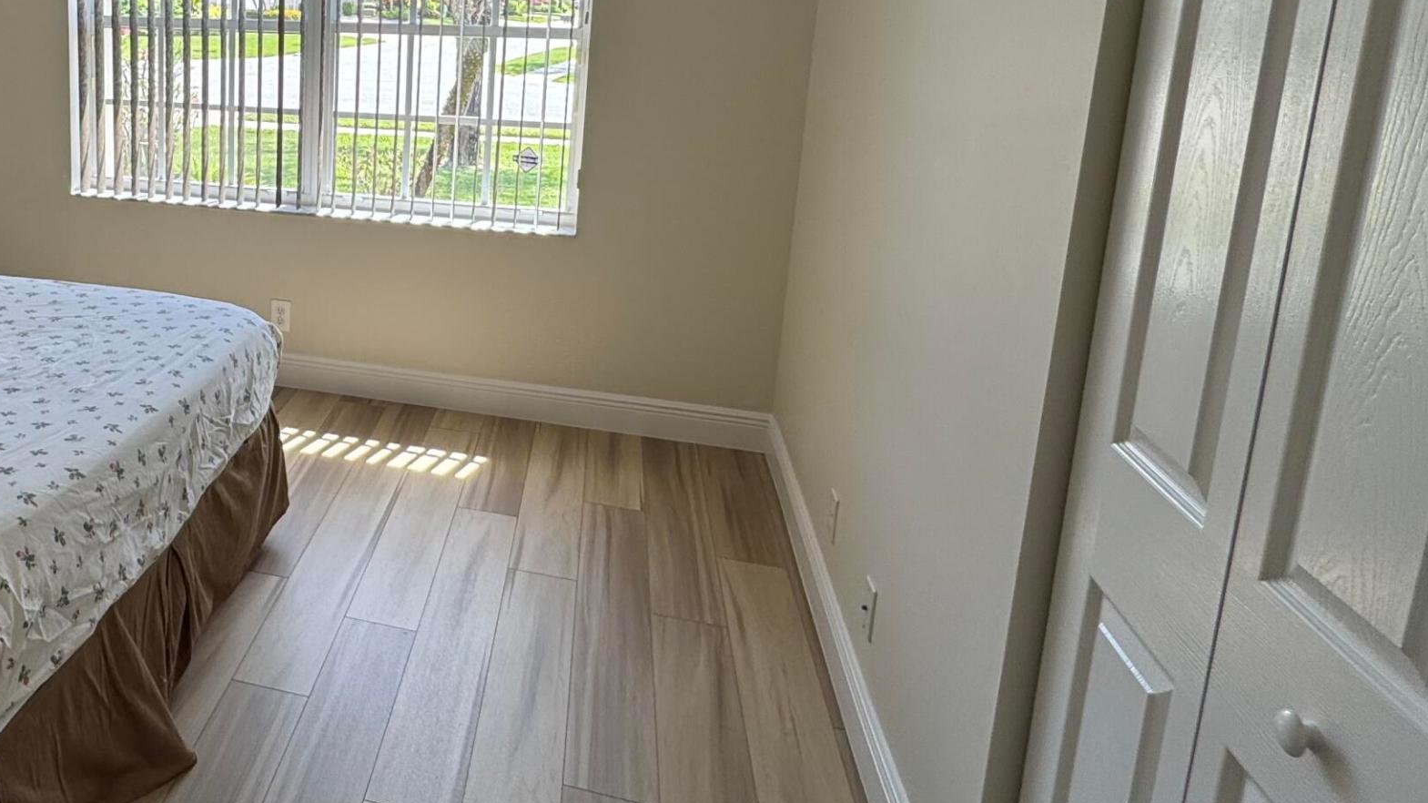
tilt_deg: -11.5
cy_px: 188
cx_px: 279
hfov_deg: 62.1
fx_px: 1060
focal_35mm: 28
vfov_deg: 40.2
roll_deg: -0.3
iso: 40
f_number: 2.2
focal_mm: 2.22
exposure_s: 1/156
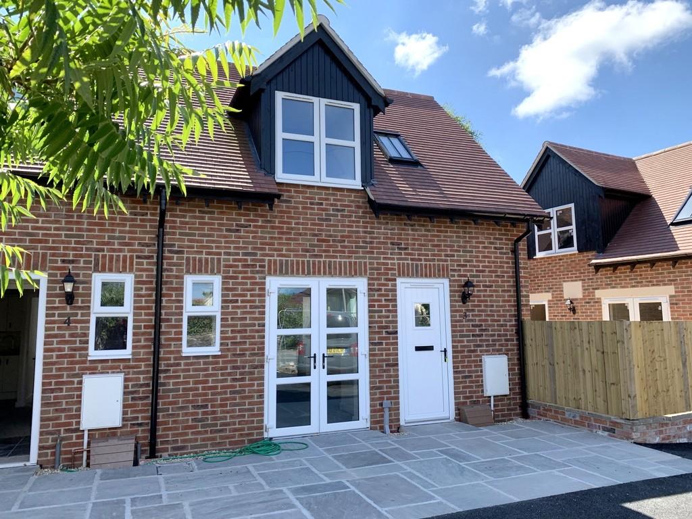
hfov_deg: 67.3
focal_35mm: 26
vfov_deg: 53.1
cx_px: 346
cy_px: 260
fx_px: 520
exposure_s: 1/678
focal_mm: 4.25
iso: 25
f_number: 1.8
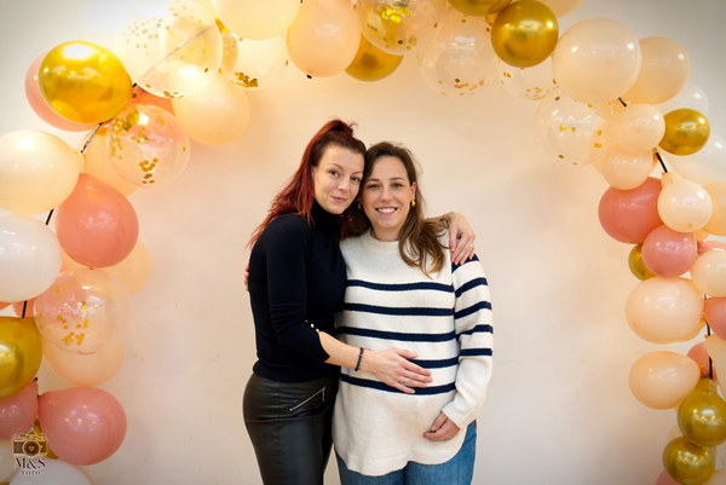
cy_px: 242
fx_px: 767
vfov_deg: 35.1
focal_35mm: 38
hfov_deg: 50.7
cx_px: 363
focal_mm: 38
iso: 125
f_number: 2.8
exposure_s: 1/40
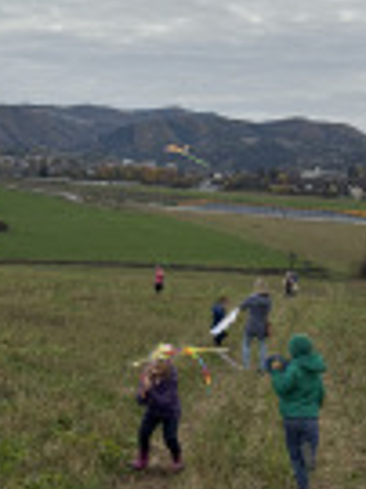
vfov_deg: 25.0
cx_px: 141
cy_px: 109
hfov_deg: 19.1
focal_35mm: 77
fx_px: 1087
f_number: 1.6
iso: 50
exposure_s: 1/4065
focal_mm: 5.96
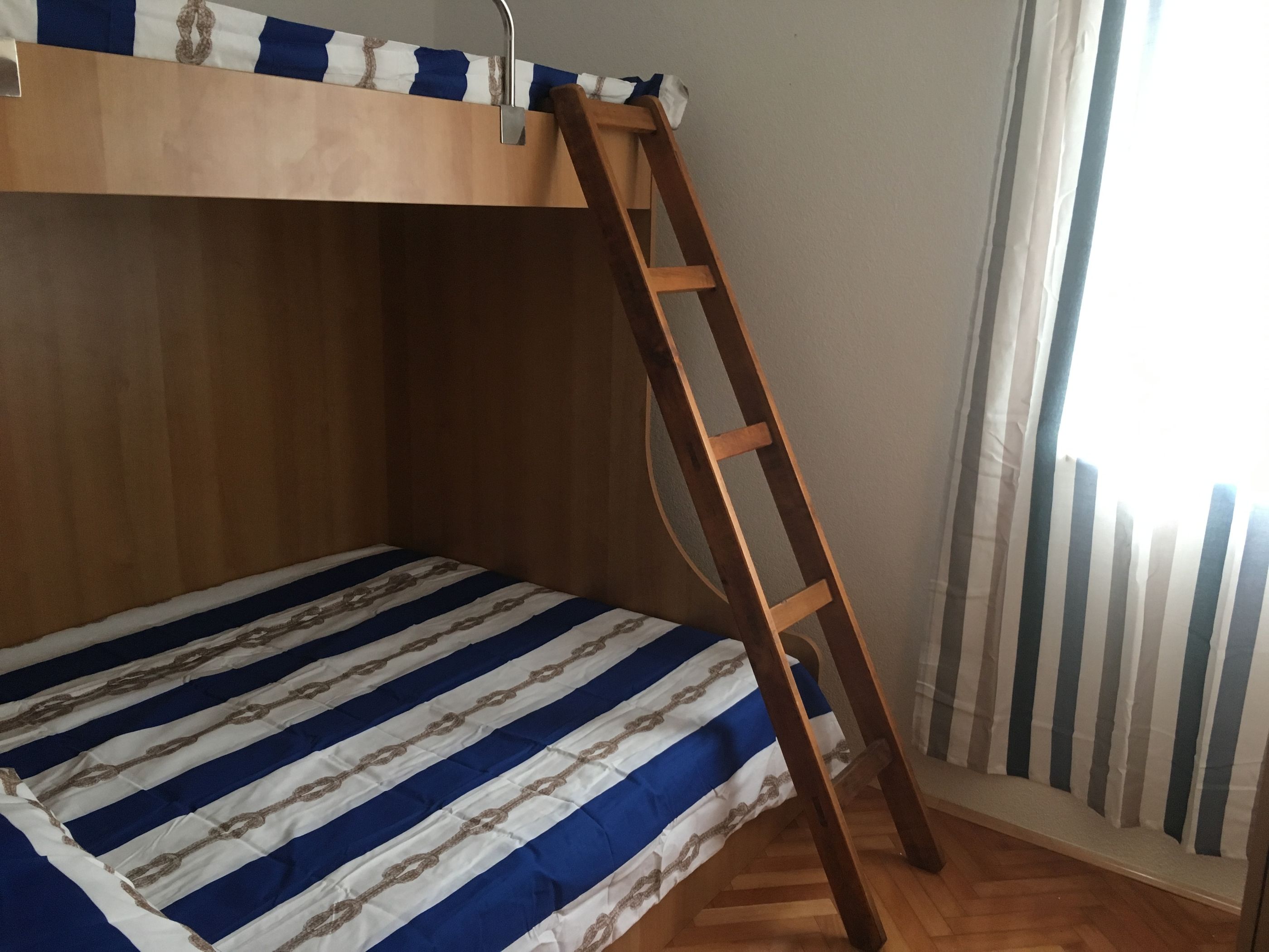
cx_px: 634
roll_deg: -1.3
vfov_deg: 48.2
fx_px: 1063
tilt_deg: -13.4
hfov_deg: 61.7
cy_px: 476
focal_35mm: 29
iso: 160
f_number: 2.2
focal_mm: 4.15
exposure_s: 1/33
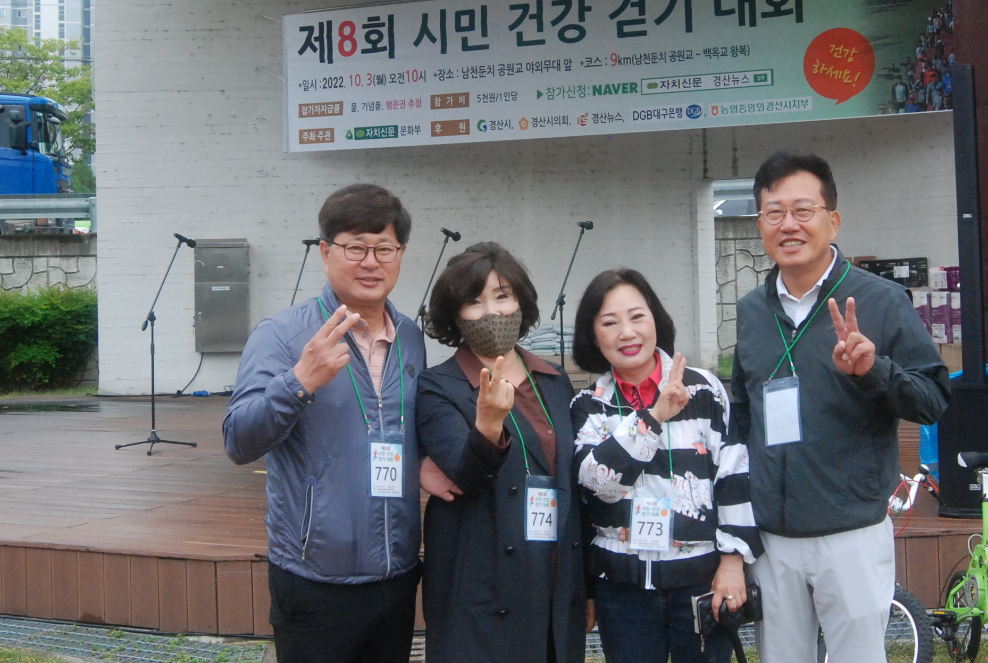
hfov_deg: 36.9
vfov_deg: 25.2
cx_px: 540
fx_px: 1479
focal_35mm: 54
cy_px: 246
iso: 1250
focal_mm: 23
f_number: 10
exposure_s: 1/400
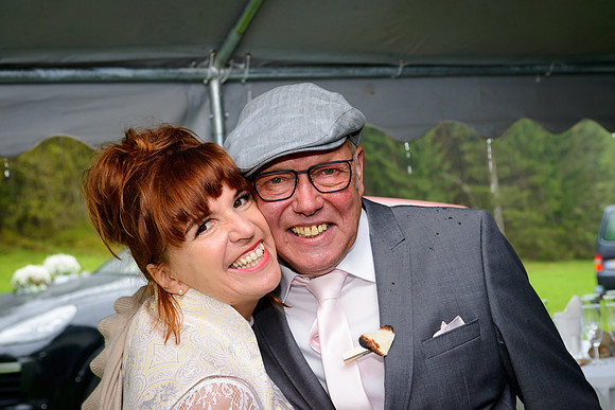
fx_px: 957
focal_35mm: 56
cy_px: 205
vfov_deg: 24.2
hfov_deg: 35.6
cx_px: 308
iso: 800
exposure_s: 1/60
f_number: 7.1
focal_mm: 56
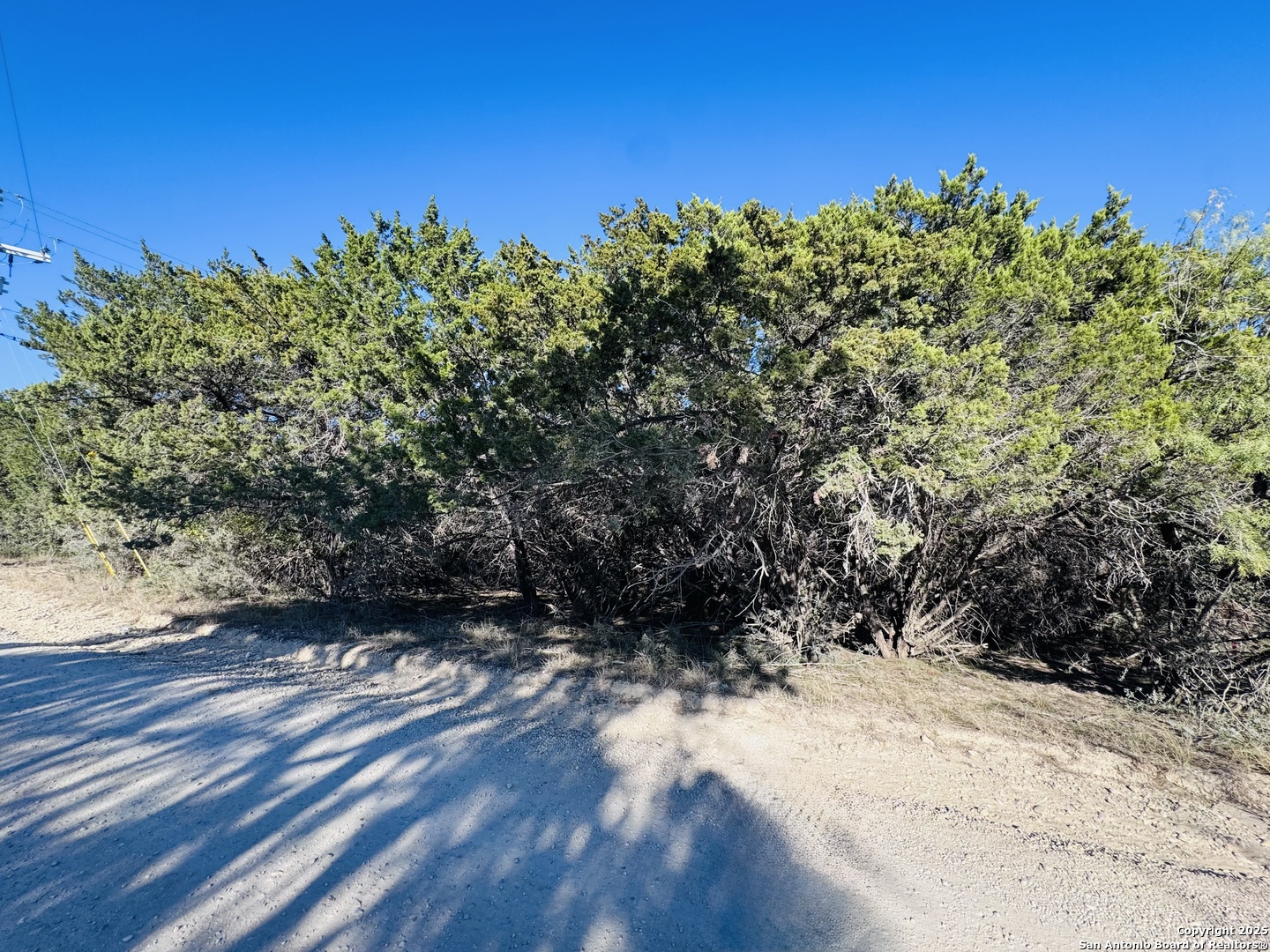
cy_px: 476
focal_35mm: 14
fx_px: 514
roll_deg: +0.6
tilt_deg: +7.7
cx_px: 635
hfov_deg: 102.1
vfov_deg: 85.7
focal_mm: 2.22
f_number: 2.2
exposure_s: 1/403
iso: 40
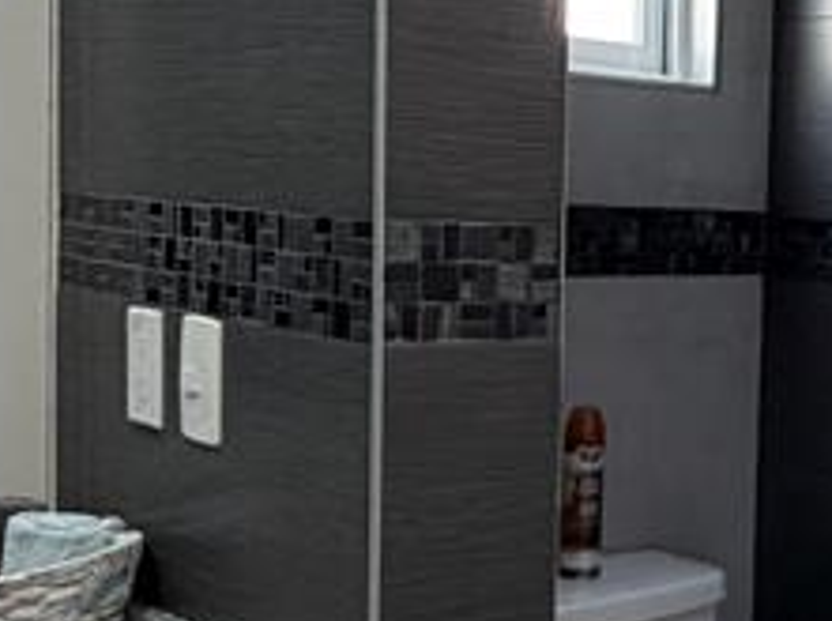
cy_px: 312
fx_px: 1560
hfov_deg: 25.6
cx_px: 1088
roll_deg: -2.7
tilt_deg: -2.4
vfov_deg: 22.5
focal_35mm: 65
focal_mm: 2.22
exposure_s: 1/120
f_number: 2.2
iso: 250
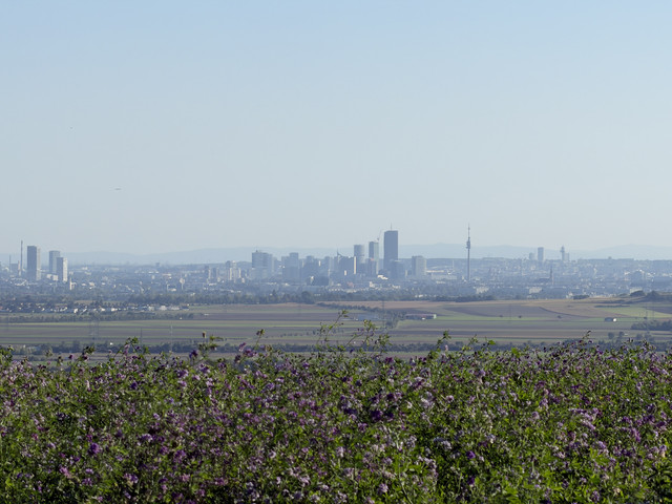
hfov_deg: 9.9
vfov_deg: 7.4
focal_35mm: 200
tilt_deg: -0.3
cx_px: 336
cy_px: 252
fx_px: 3883
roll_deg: +0.2
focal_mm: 16.89
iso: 20
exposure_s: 1/745
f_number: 2.8
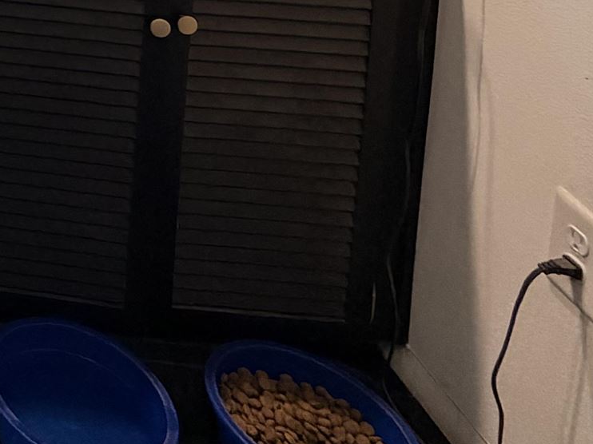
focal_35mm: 58
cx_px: -345
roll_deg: -1.9
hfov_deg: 24.2
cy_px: -397
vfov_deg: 18.5
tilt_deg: -4.4
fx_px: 993
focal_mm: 2.22
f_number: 2.2
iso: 250
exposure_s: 1/120
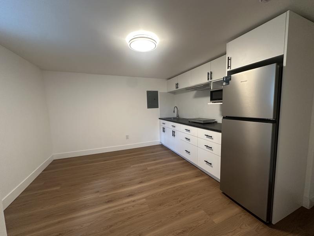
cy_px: 118
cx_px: 157
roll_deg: +1.8
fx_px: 127
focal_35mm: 14
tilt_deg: -5.4
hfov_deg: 102.1
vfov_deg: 85.7
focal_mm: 2.22
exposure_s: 1/60
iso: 160
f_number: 2.2
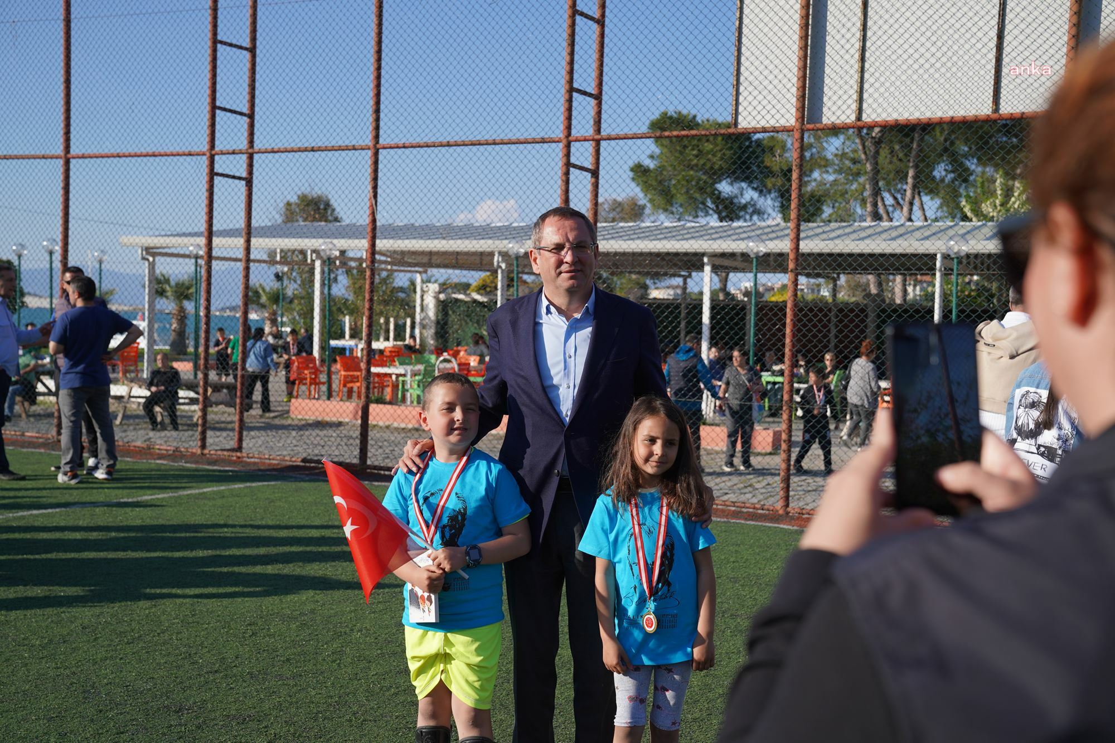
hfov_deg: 43.6
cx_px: 558
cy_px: 372
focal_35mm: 45
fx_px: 1394
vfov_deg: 29.9
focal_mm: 45
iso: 100
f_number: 4.5
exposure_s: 1/640
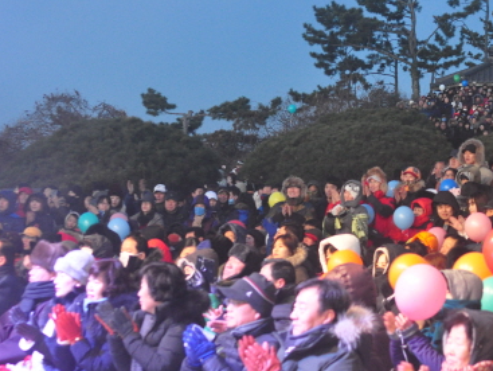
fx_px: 1252
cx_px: 349
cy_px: 177
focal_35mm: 88
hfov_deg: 22.1
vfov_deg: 16.8
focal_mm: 35
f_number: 3.5
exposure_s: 1/50
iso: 1600
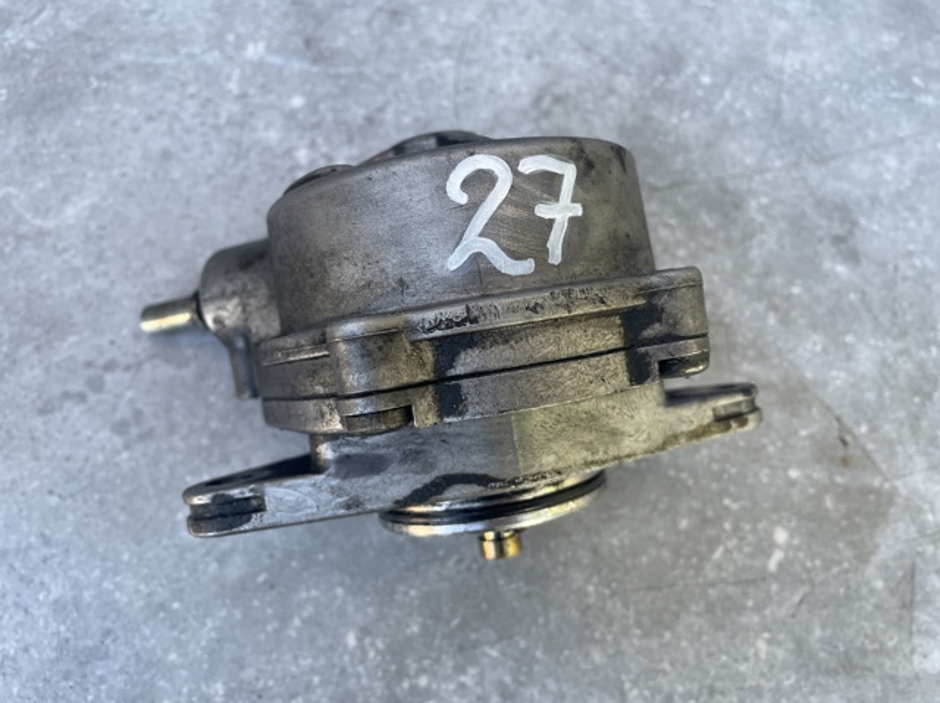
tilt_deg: -72.4
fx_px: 706
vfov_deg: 53.0
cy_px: 352
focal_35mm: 26
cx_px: 470
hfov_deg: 67.3
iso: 50
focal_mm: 4.2
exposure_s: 1/121
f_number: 1.6
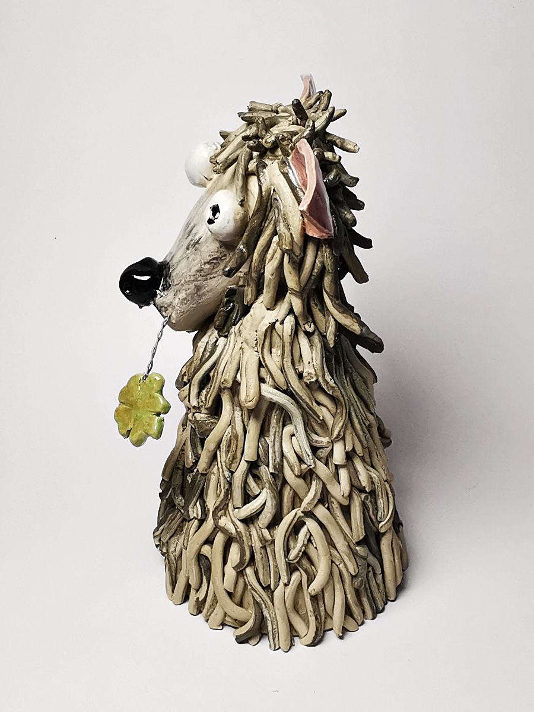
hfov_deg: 33.6
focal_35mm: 43
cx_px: 267
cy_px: 356
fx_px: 884
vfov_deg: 43.9
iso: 200
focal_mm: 2.26
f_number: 2.2
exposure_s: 1/33.3
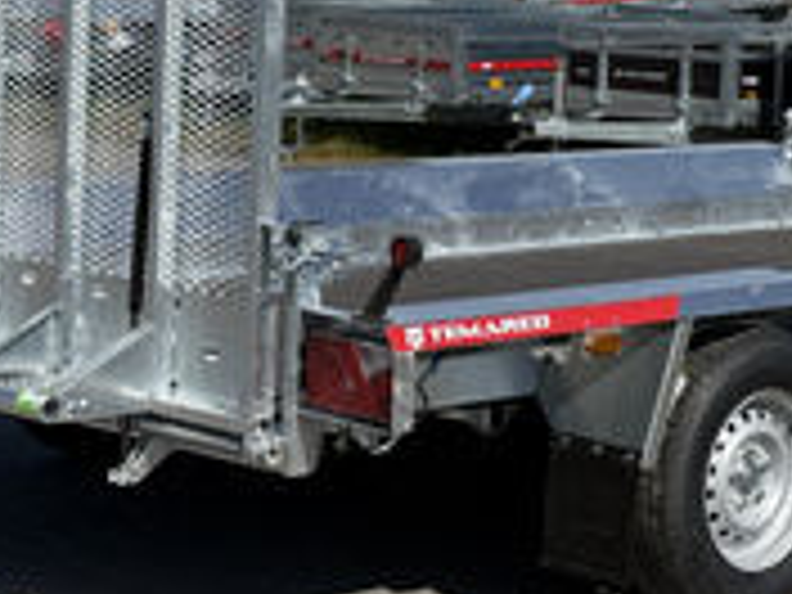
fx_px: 2814
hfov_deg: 16.0
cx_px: 518
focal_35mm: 123
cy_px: 101
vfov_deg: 12.0
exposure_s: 1/7874
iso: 64
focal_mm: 6.76
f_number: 1.78
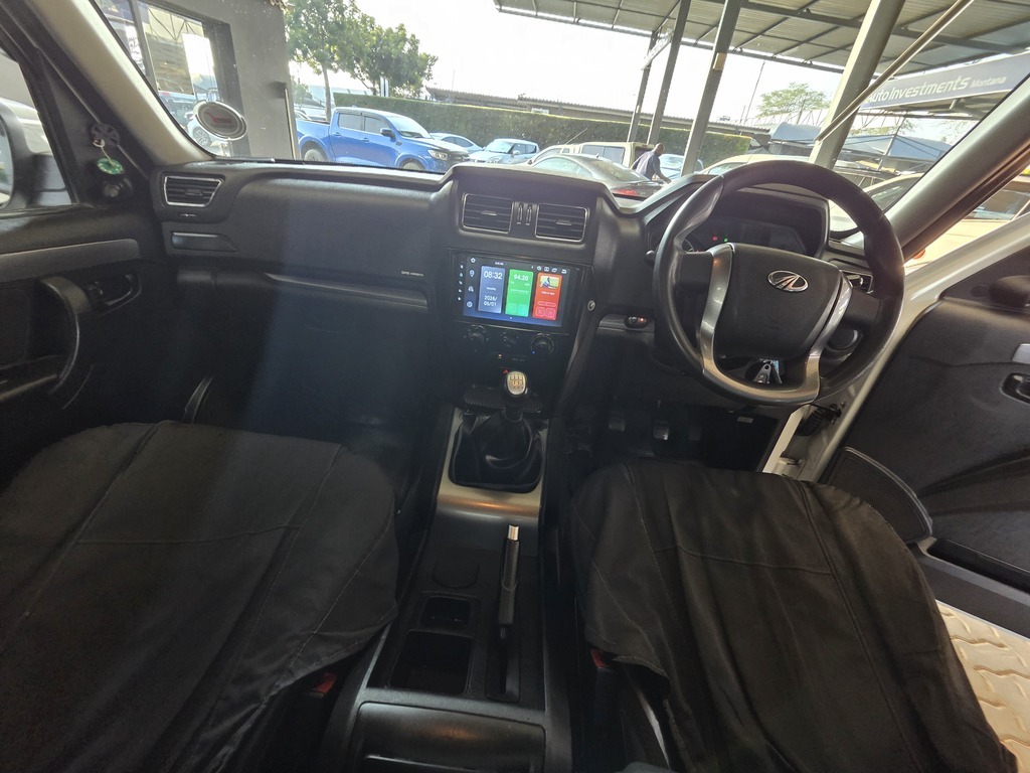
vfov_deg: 89.9
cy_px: 386
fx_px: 387
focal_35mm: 13
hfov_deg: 106.2
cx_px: 515
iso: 320
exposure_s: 1/50
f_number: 2.2
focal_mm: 2.2
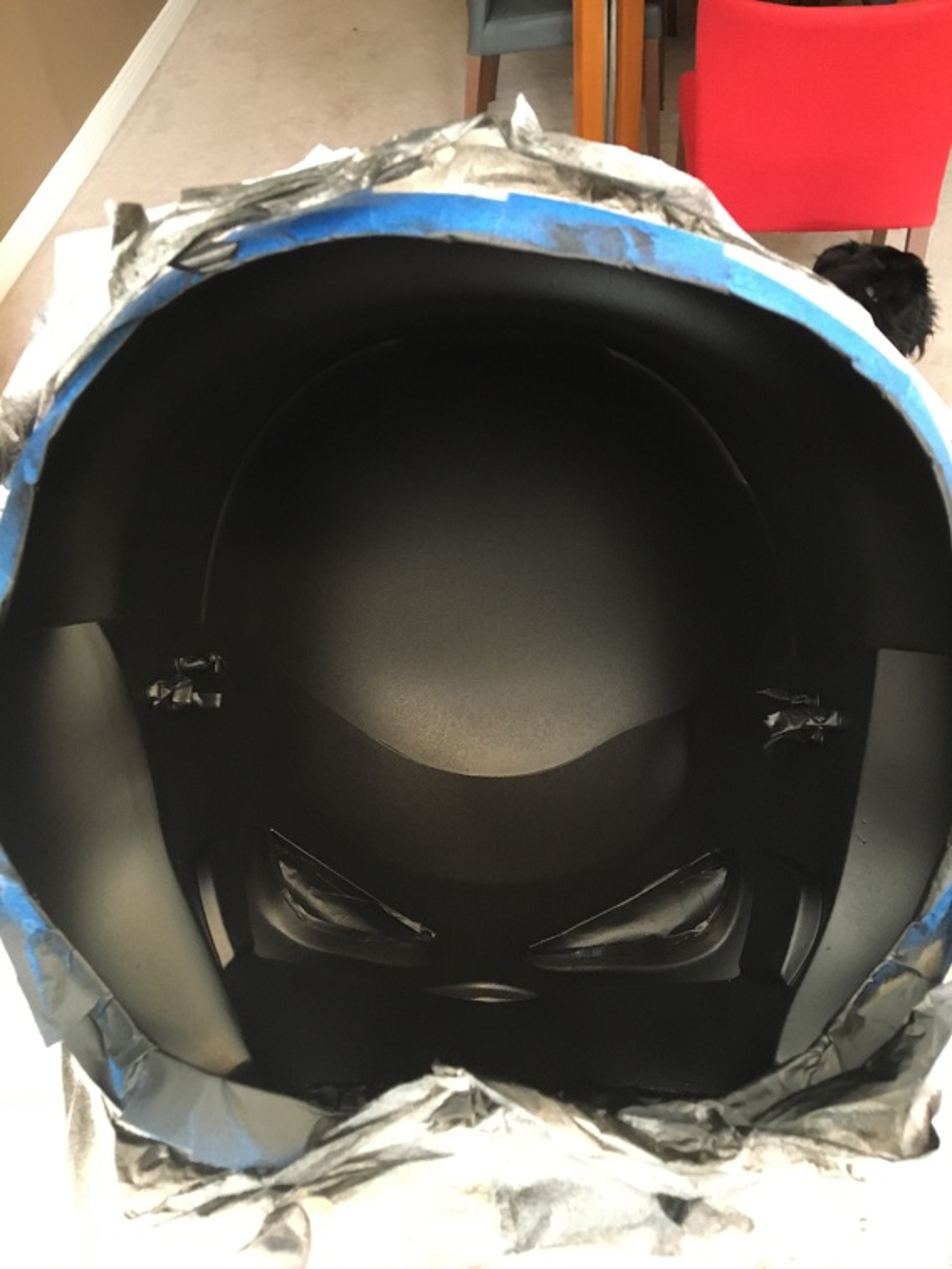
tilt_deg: -49.0
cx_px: 476
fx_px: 1063
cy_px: 634
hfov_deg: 48.2
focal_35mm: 29
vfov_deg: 61.7
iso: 200
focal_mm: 4.15
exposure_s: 1/30
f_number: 2.2
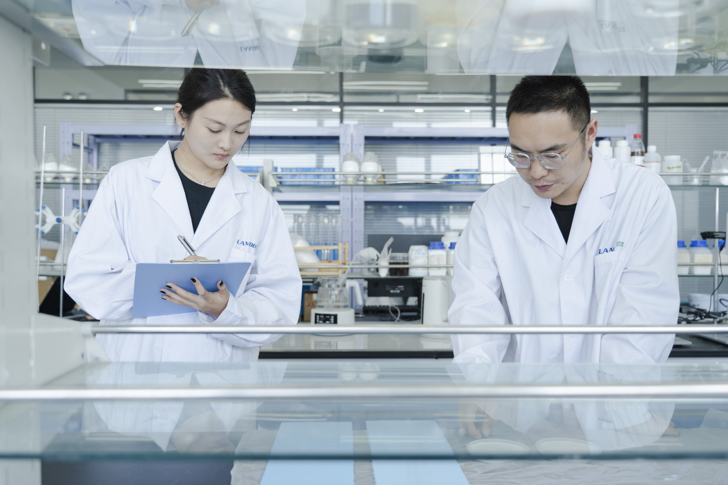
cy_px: 242
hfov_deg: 54.4
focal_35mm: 35
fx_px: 708
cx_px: 364
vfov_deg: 37.9
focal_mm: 35
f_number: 4
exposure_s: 1/60
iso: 200
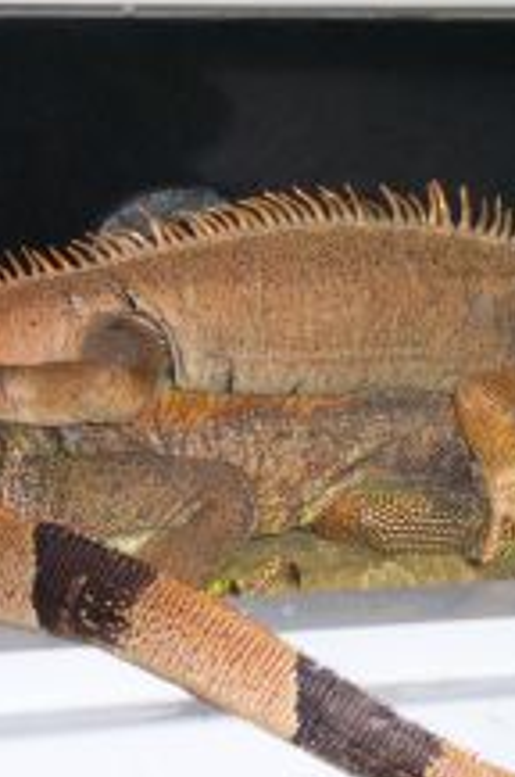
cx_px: 397
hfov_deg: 7.0
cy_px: 428
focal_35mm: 194
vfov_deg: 10.6
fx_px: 4176
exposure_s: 1/90
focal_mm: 21.2
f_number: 4.7
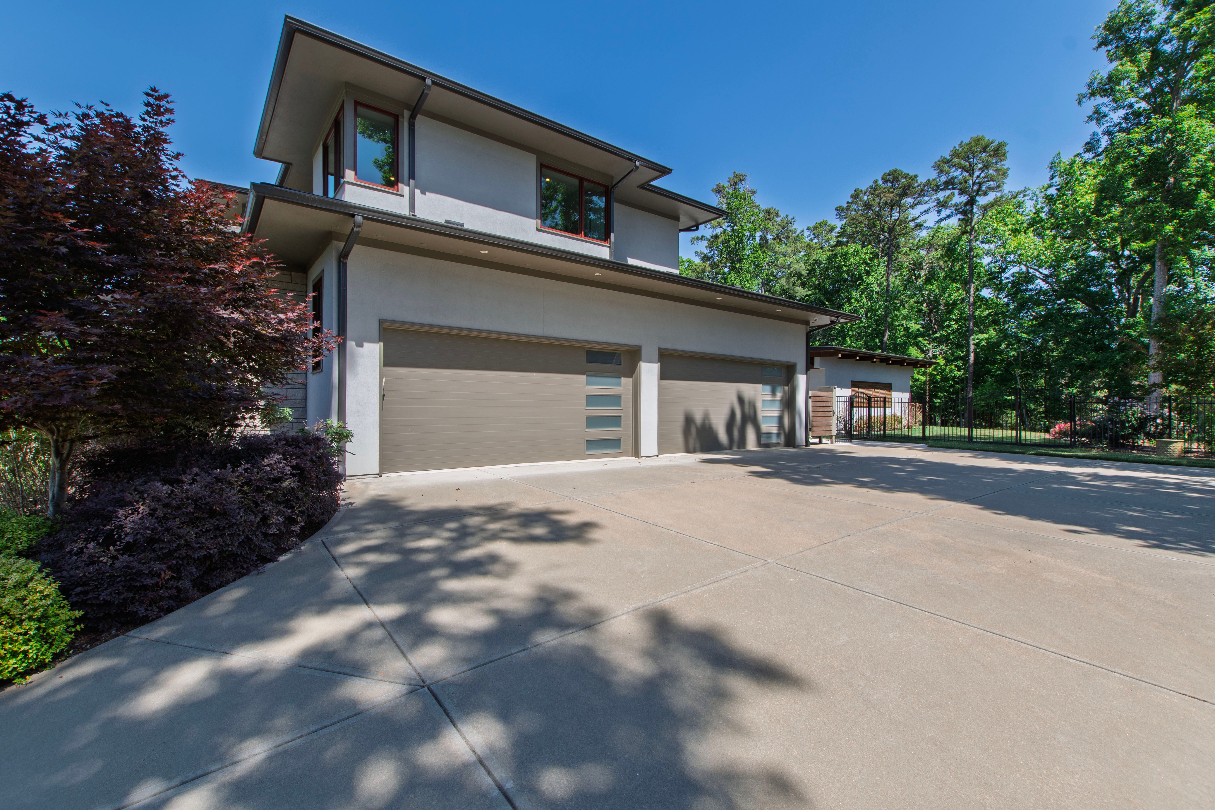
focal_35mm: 15
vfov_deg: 77.3
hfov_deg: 100.4
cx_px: 608
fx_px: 506
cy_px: 405
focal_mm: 10
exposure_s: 1/80
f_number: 8
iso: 100
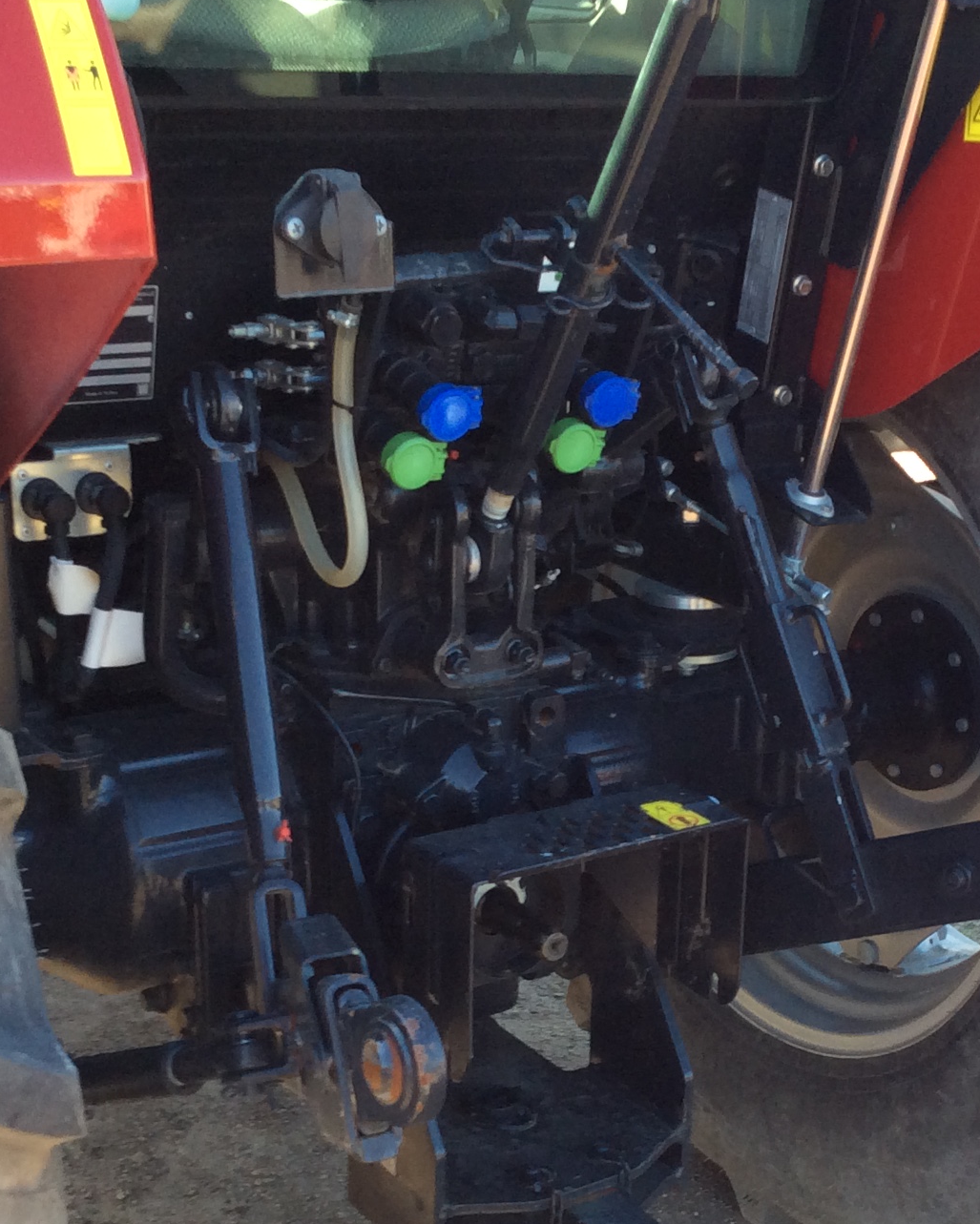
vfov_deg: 29.9
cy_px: 779
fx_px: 2283
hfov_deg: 24.1
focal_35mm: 63
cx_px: 668
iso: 32
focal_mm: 3.3
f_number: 2.4
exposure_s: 1/127
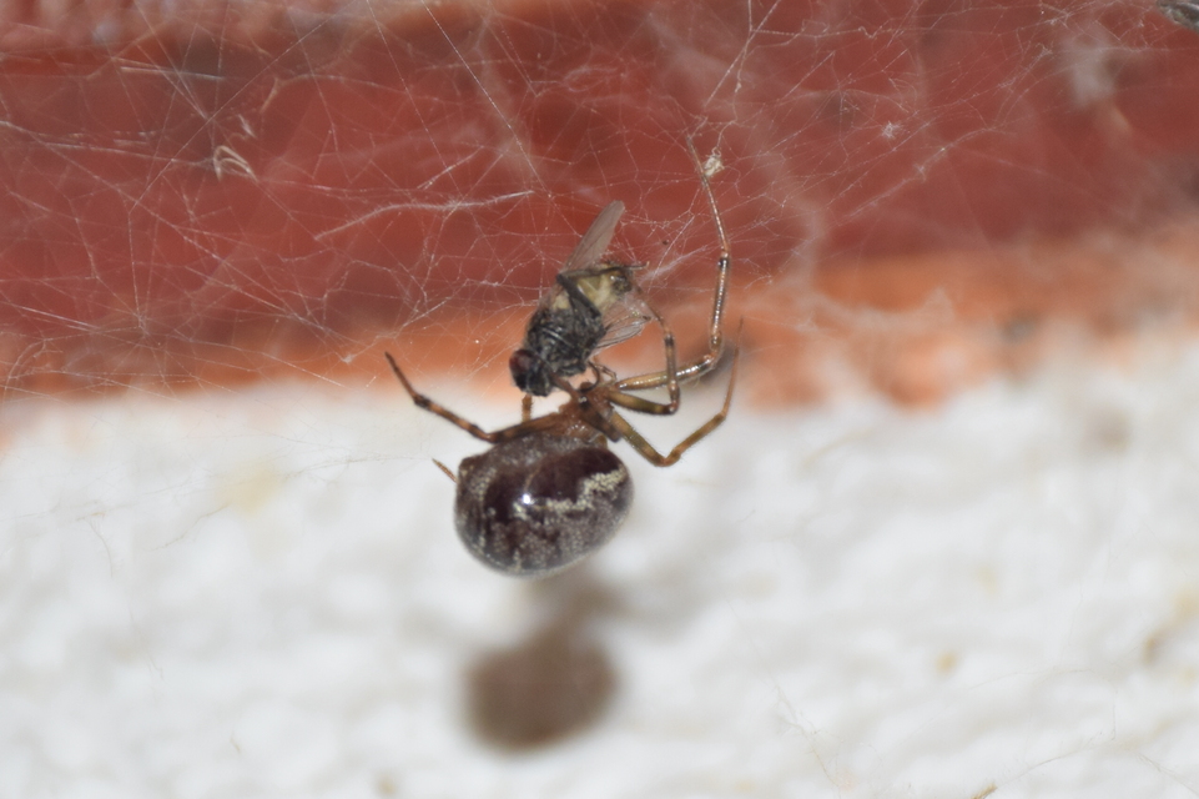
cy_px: 400
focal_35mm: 210
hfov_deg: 9.8
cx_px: 600
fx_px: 6991
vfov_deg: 6.5
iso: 320
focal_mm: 140
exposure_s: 1/60
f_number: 7.1
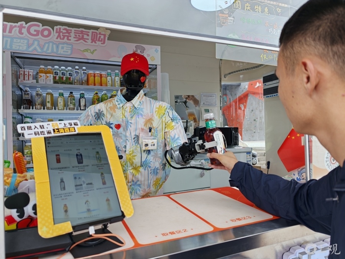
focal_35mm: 23
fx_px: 229
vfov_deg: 58.9
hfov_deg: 73.9
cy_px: 130
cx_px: 172
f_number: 1.5
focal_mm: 7.73
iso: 50
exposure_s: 1/159
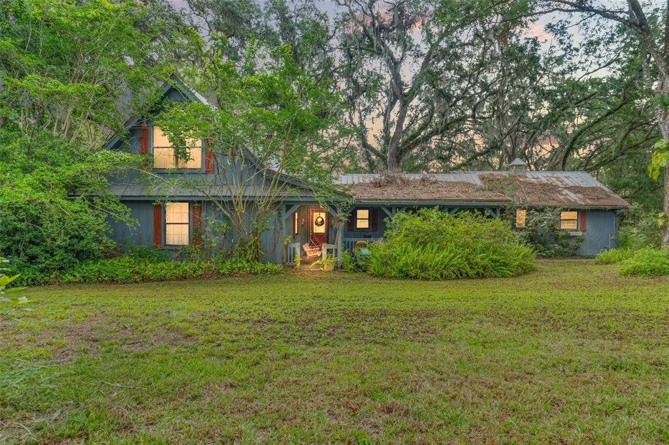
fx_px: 432
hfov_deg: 75.5
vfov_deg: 54.6
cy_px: 222
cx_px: 334
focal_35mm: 23
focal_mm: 15.5
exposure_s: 1/100
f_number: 7.1
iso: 400
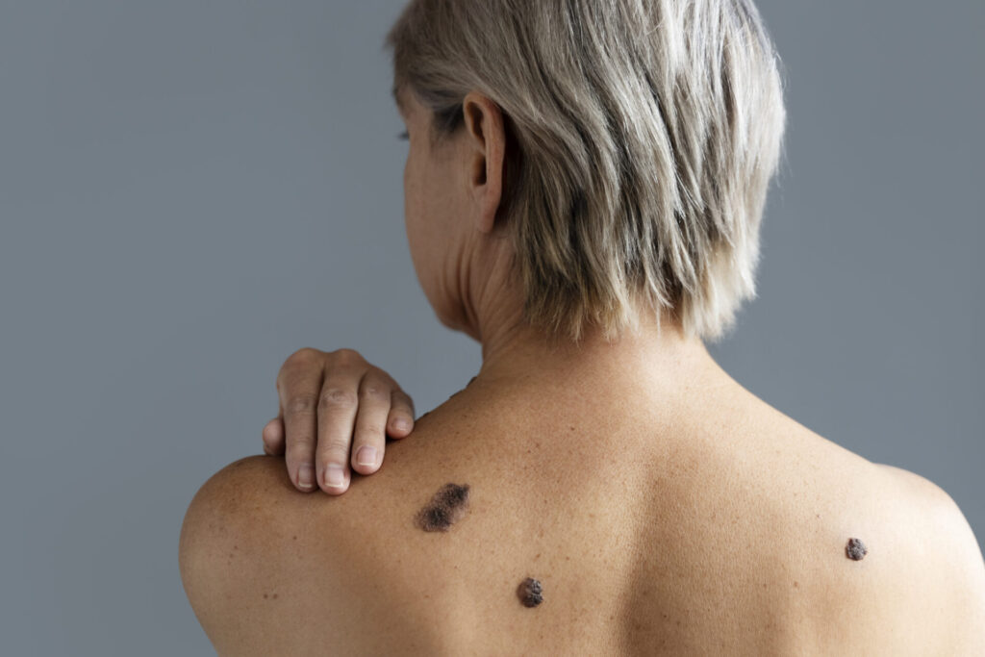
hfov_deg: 47.4
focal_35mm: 41
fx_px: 1122
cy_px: 328
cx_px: 492
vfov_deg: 32.6
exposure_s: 1/200
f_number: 2.8
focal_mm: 41
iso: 800
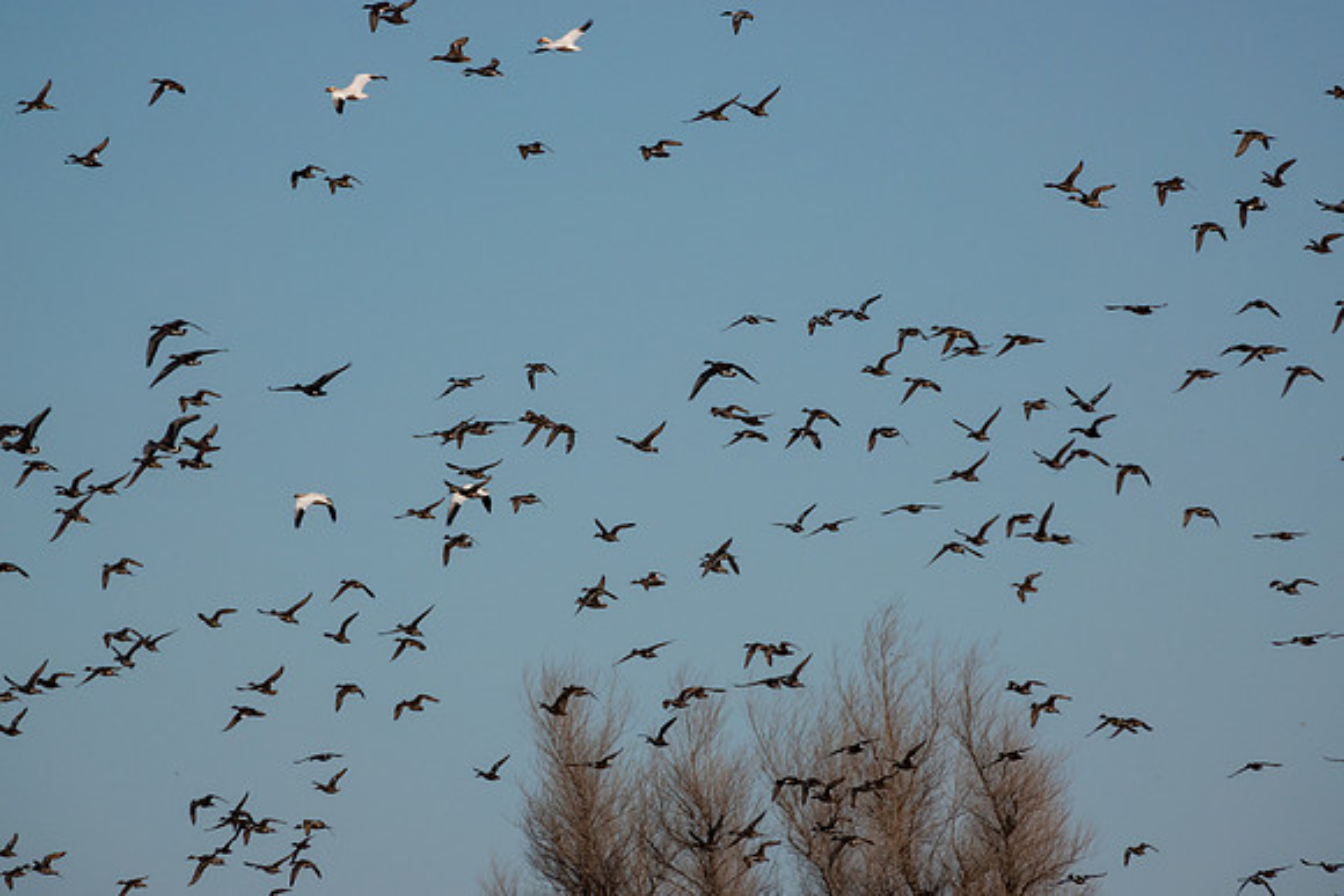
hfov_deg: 3.3
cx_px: 672
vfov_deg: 2.2
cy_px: 448
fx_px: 23632
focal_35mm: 633
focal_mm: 220
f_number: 8
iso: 100
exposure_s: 1/1250
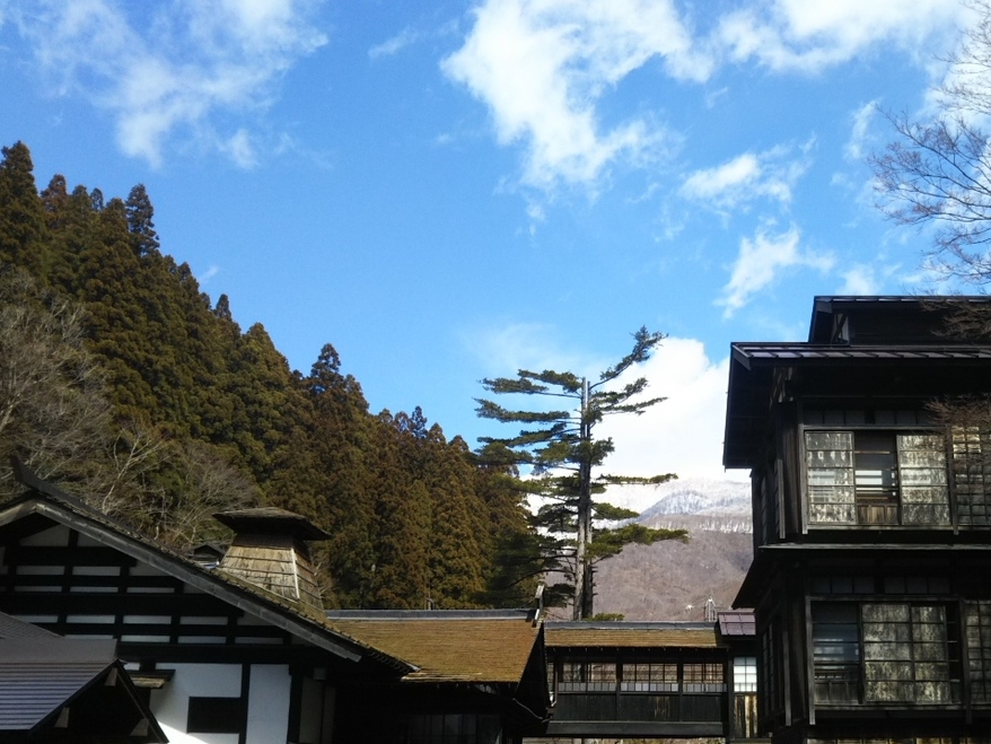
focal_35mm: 41
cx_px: 673
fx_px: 1174
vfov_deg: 35.0
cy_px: 466
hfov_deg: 45.0
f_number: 2.2
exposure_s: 1/829
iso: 25
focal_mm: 4
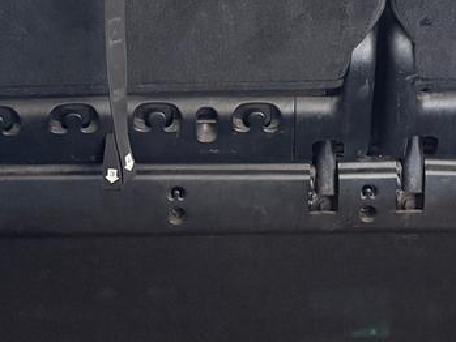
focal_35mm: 88
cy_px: -86
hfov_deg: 22.2
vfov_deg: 16.0
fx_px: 1160
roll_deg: -1.1
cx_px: 291
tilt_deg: -20.6
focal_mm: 6.76
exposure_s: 1/40
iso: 800
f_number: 1.78
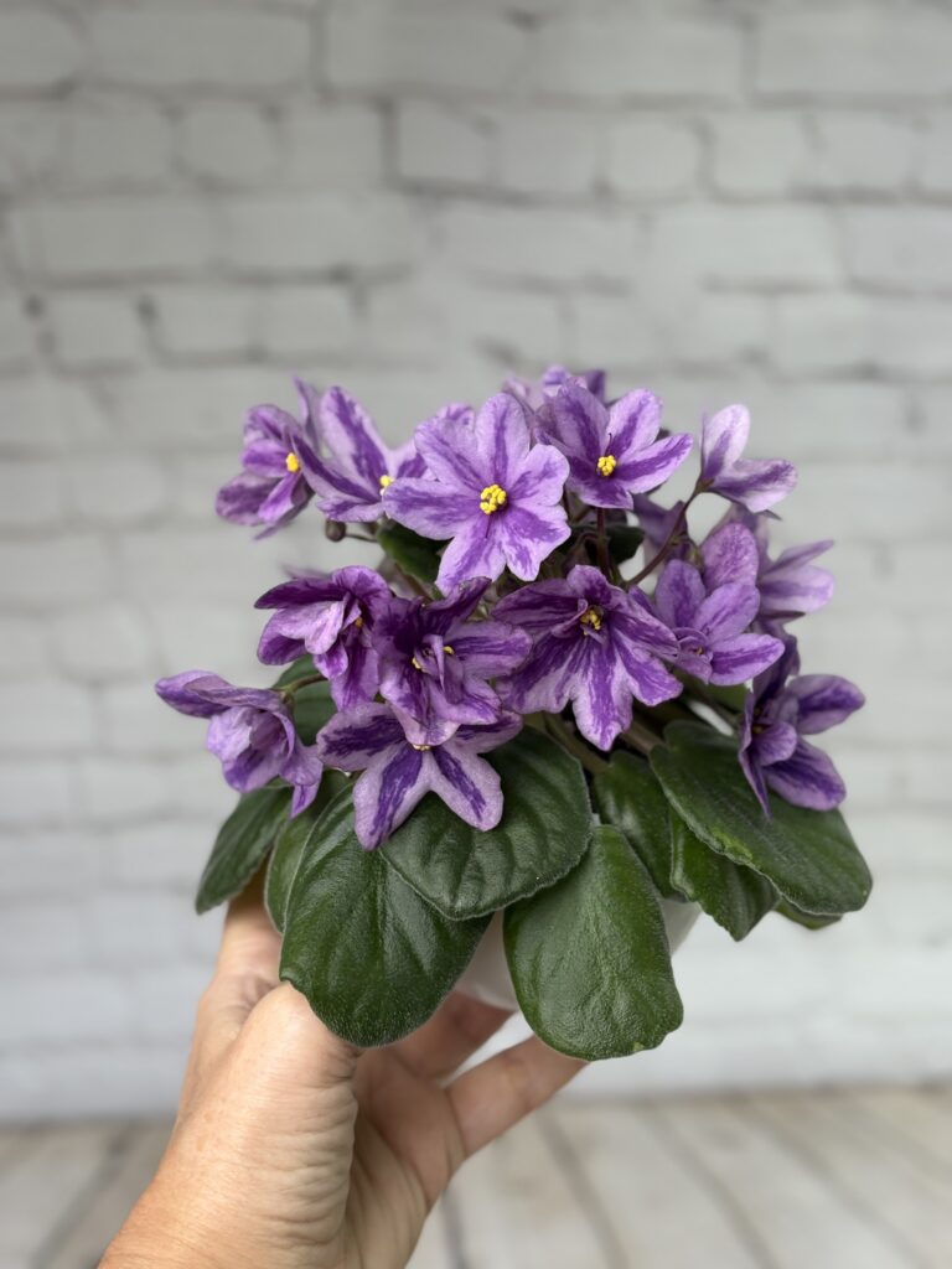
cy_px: 634
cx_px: 476
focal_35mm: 52
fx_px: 1907
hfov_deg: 28.0
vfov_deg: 36.8
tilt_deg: -29.6
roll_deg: -0.9
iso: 40
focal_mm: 5.96
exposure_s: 1/100
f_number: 1.6
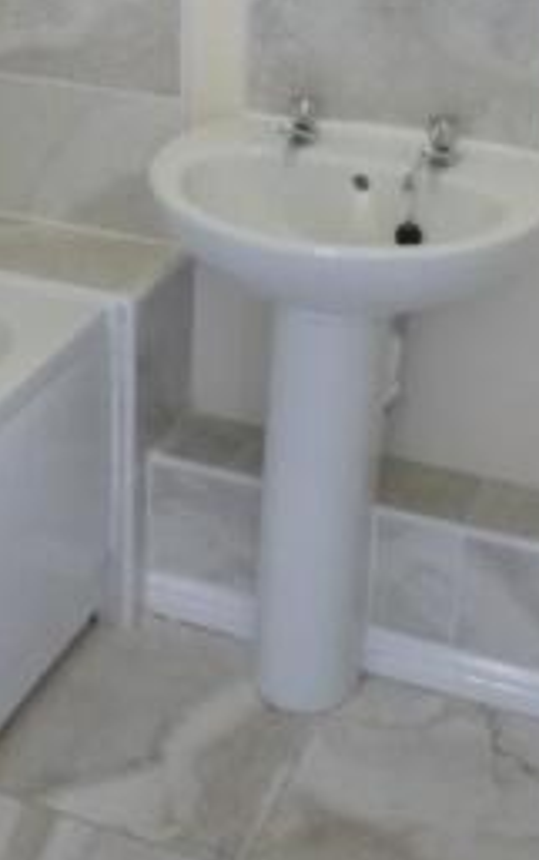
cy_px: 229
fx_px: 1408
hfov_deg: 21.6
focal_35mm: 60
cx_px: 219
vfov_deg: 33.4
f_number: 3.1
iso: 400
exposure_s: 1/8
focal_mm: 4.5
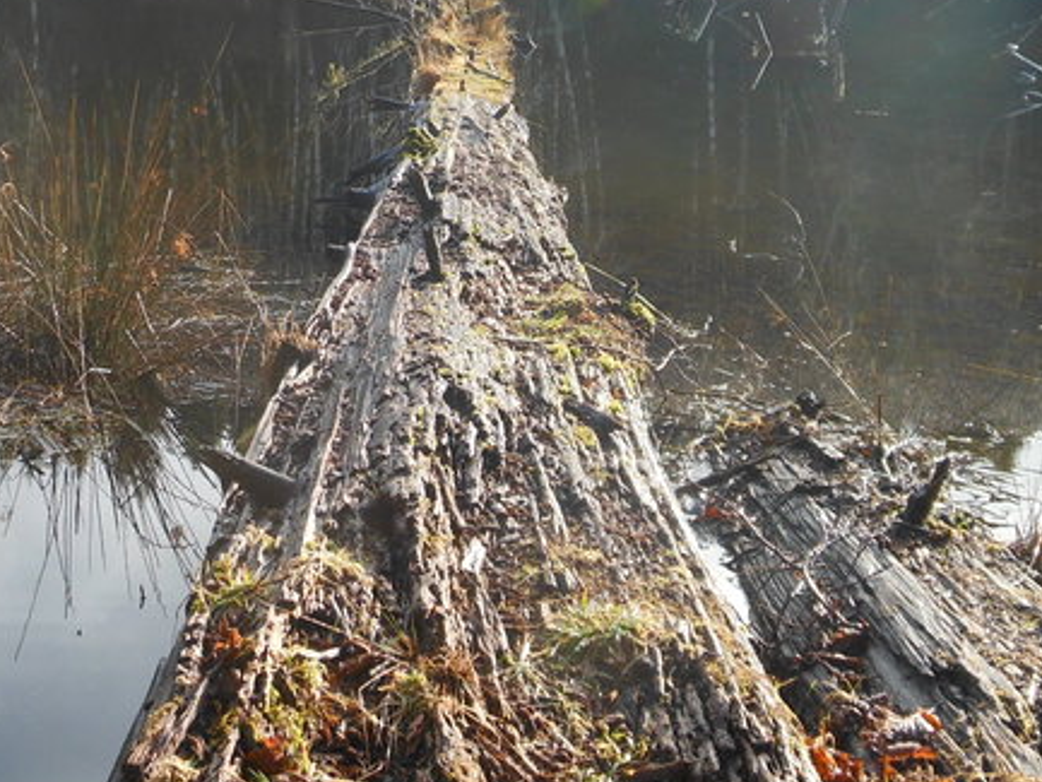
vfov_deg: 27.0
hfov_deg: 36.7
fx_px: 1566
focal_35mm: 52
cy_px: 64
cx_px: 414
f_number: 3.2
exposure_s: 1/160
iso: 80
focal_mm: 4.5
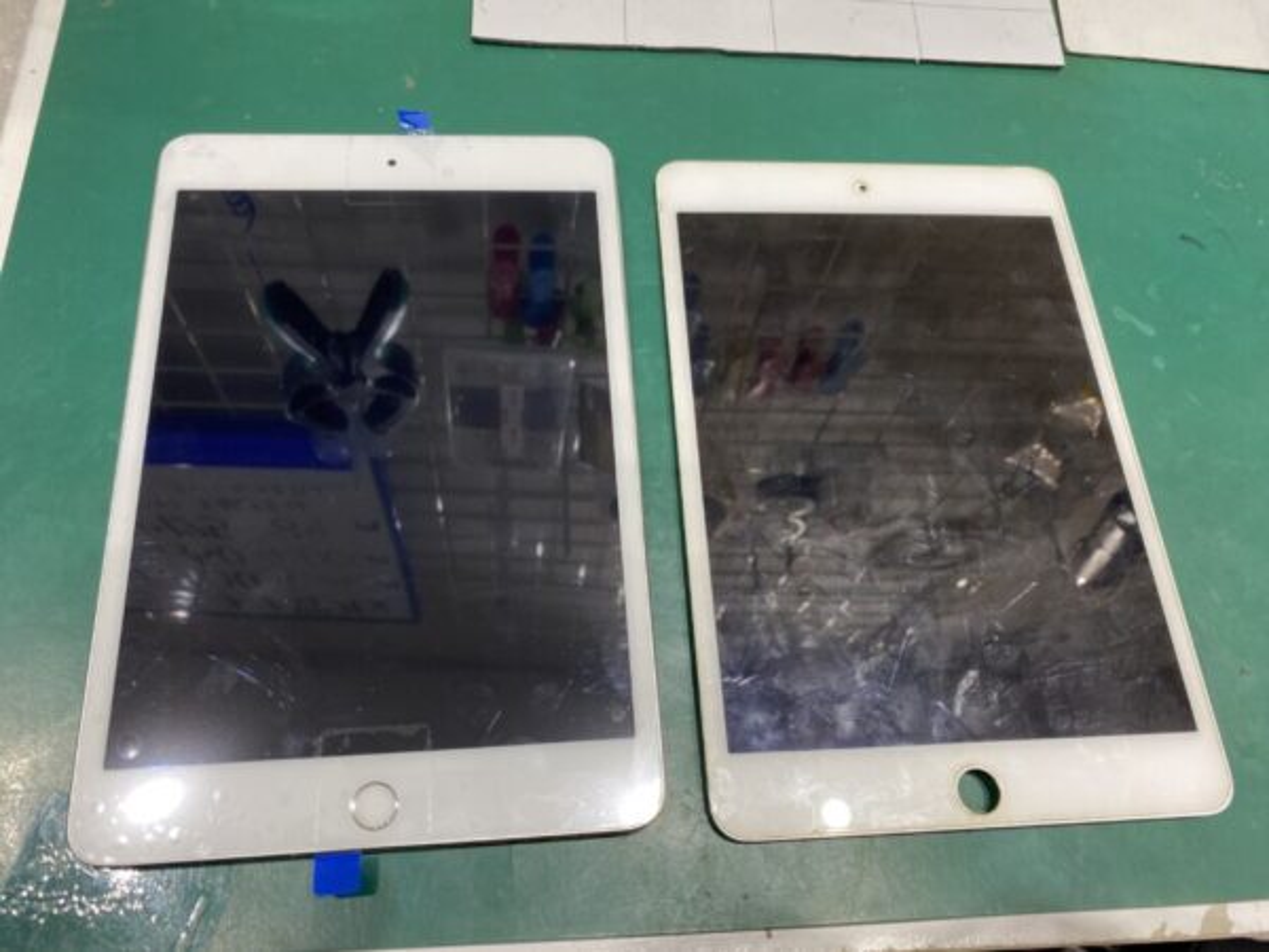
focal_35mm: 26
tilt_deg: -67.8
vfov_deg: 53.1
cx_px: 634
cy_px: 476
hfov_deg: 67.3
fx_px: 953
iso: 100
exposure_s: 1/100
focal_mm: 4.25
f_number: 1.8
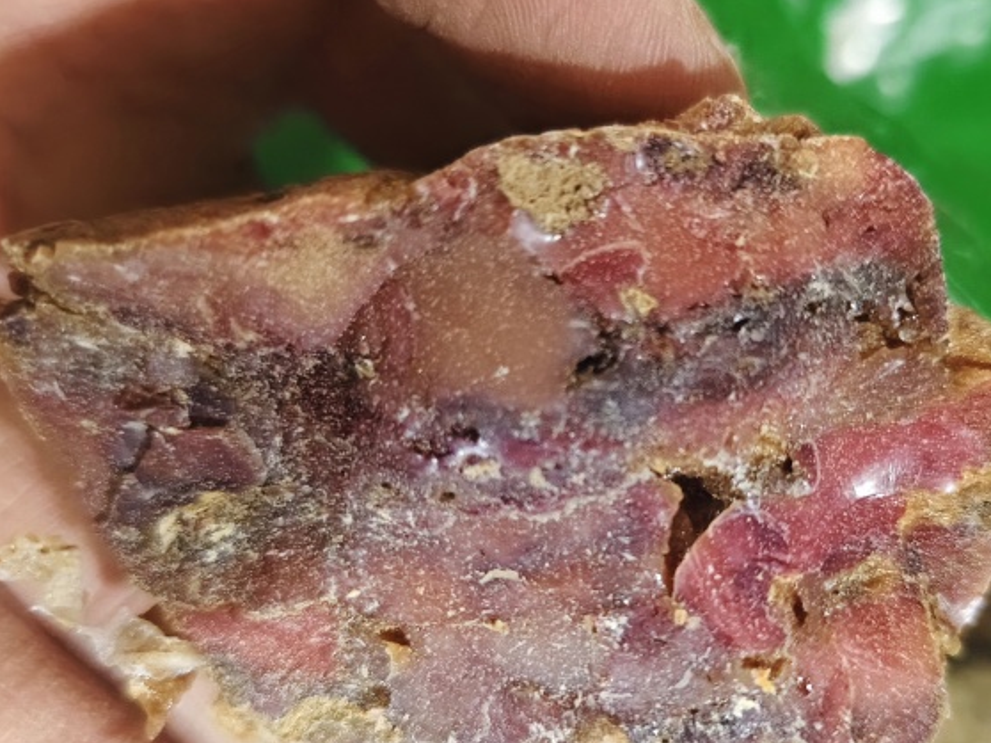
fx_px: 944
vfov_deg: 42.6
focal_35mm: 33
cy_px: 459
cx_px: 622
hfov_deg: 54.7
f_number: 1.88
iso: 6374
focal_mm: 5.56
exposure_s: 1/169
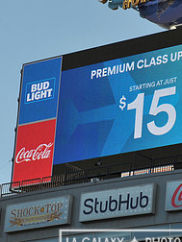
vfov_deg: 9.4
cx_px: 127
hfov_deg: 7.1
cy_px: 98
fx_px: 1472
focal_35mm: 210
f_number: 9
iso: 200
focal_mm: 95
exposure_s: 1/320
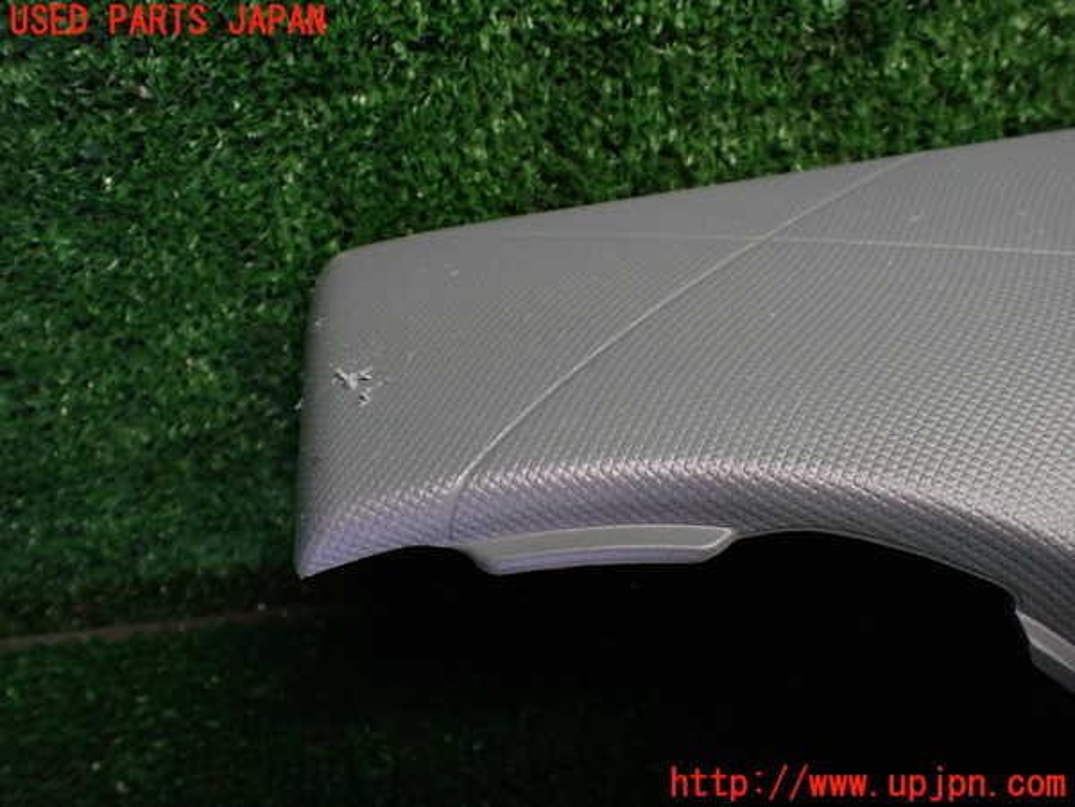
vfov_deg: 46.8
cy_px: 404
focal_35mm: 30
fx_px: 932
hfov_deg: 60.0
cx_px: 538
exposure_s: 1/125
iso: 500
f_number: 2.3
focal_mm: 5.4
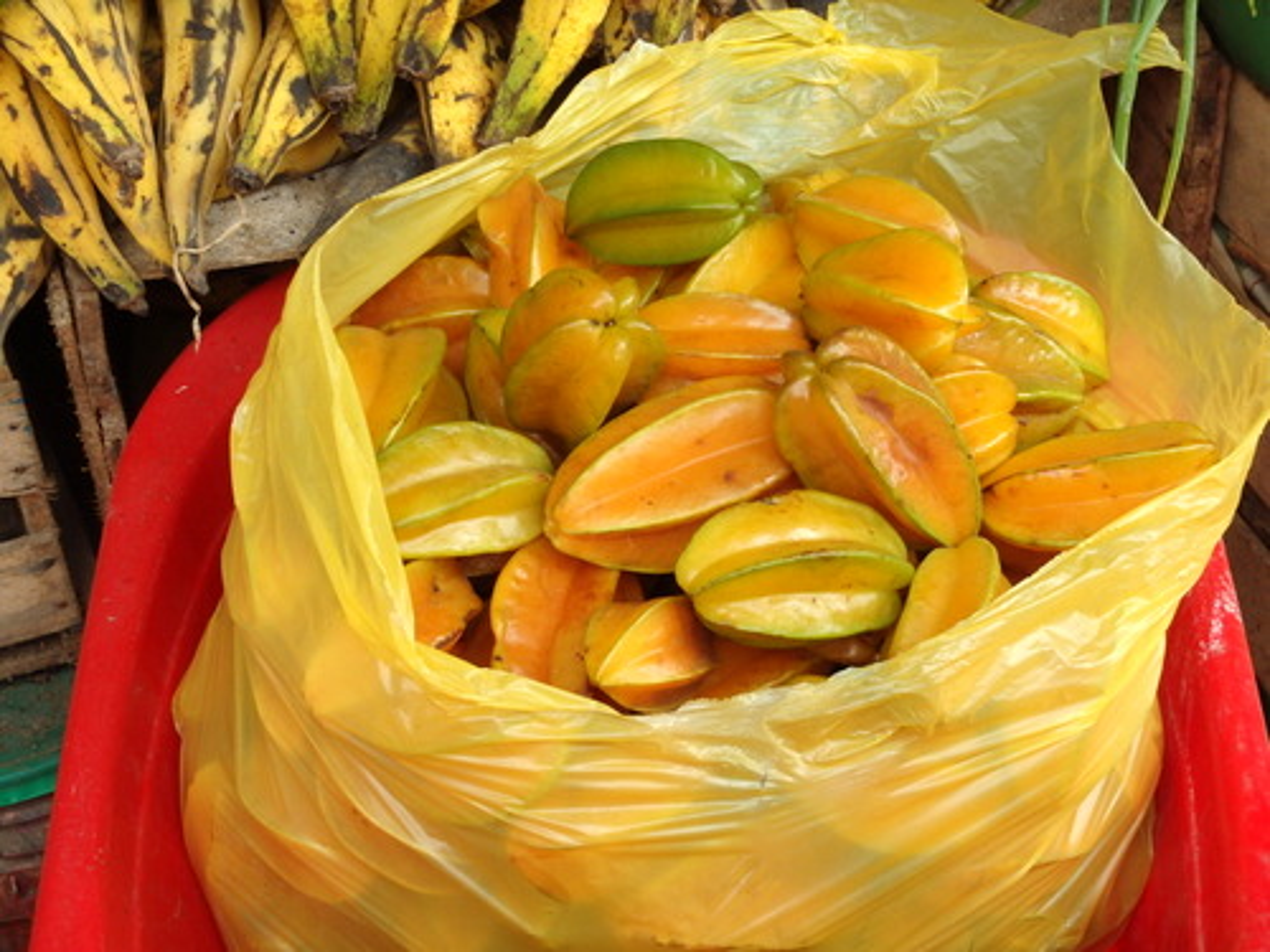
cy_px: 476
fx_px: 2678
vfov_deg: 20.2
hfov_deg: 26.7
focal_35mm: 73
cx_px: 635
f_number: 5.7
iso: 125
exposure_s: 1/160
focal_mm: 13.1
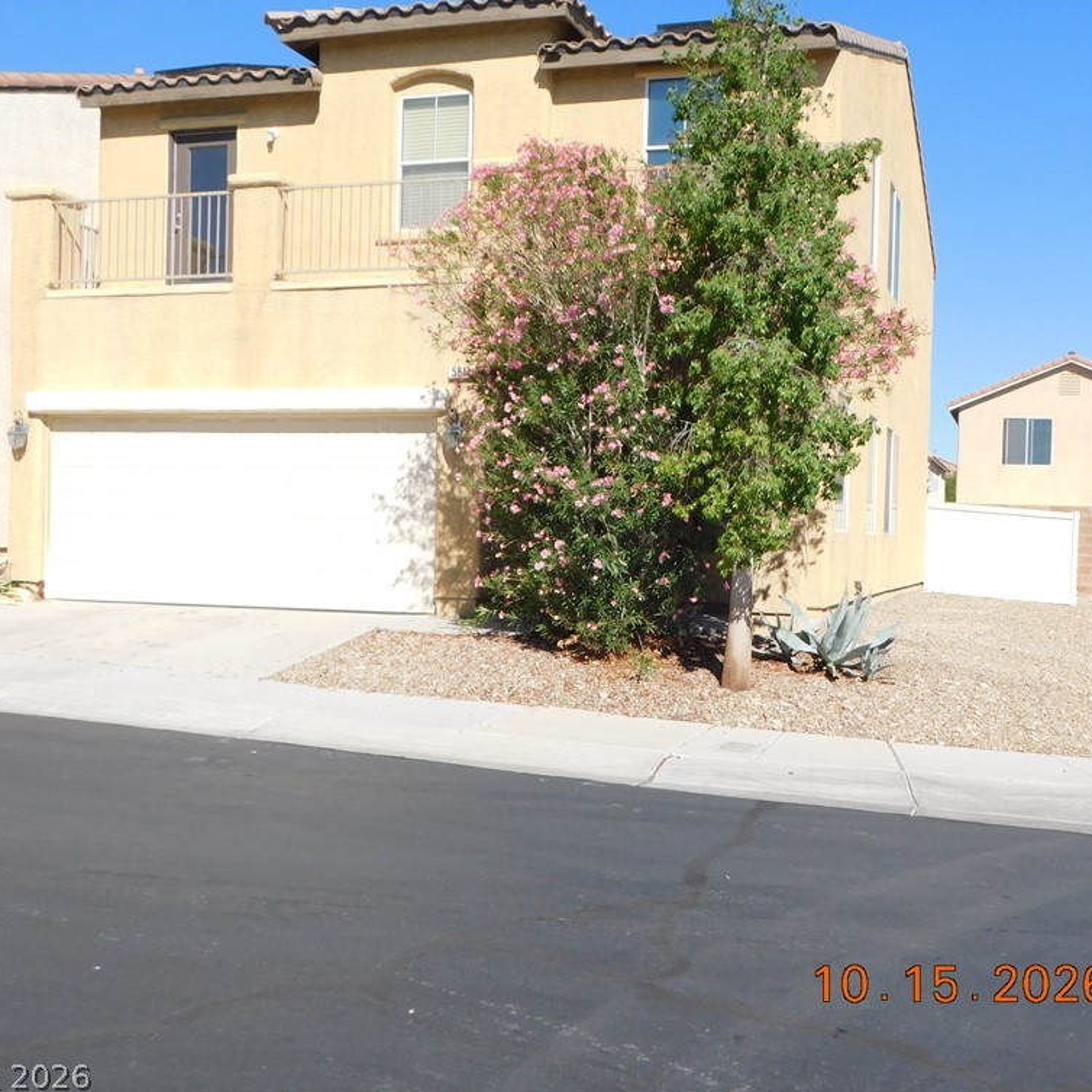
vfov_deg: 46.0
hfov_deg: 45.7
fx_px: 1285
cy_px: 545
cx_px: 673
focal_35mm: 36
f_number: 3.2
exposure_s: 1/1500
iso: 125
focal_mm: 5.3
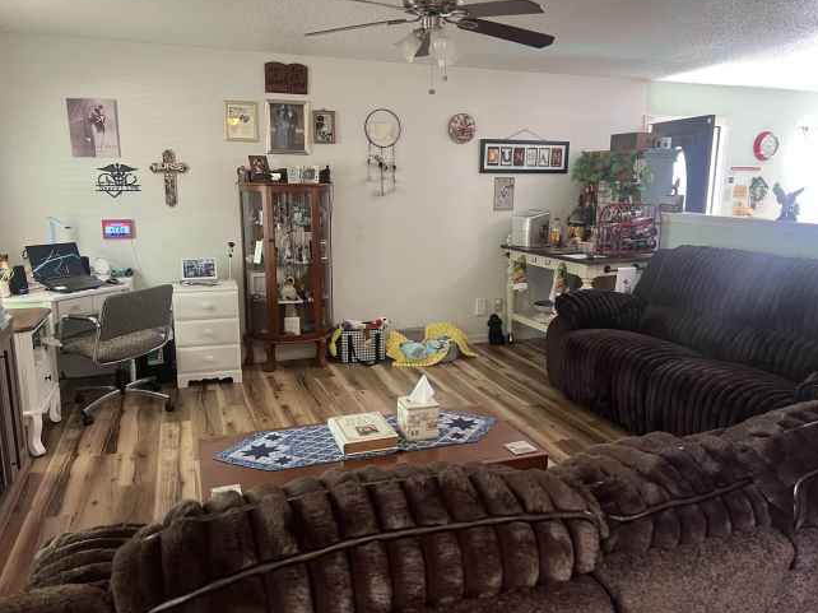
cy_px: 301
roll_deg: -0.6
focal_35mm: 27
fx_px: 638
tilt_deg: -12.0
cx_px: 424
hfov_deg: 65.3
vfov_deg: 51.3
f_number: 1.5
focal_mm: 5.7
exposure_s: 1/60
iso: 250
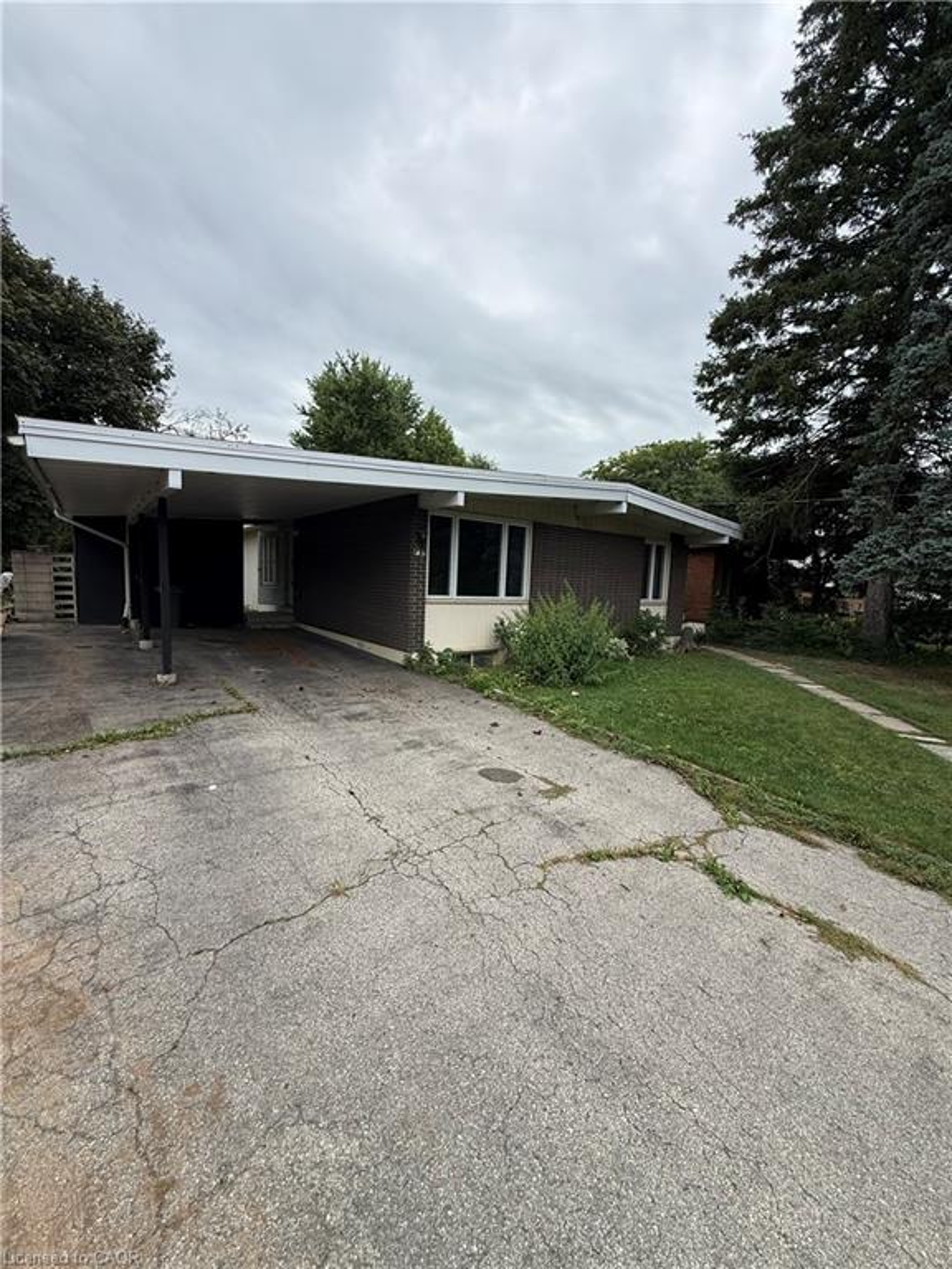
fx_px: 513
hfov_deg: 85.7
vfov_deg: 102.1
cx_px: 476
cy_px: 634
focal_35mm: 14
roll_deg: -2.6
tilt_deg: -4.9
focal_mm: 2.22
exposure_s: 1/760
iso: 50
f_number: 2.2
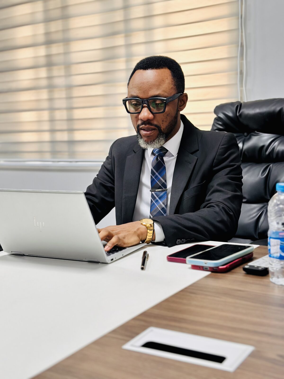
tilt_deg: -5.7
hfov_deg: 30.3
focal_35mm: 48
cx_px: 142
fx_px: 525
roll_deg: +1.4
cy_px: 190
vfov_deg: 39.7
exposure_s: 1/60
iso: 125
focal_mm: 6.86
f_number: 1.78
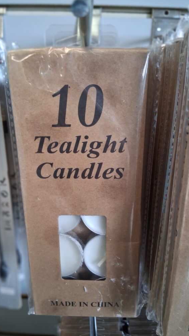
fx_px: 258
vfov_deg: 66.1
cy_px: 170
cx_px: 83
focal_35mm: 29
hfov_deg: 40.1
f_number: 1.8
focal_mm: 3.98
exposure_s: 1/60
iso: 500
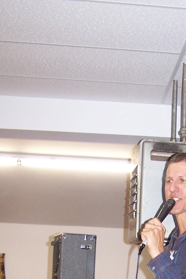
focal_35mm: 88
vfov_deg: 22.0
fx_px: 682
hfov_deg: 15.3
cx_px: 167
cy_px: 295
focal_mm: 6.3
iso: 140
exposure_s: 1/60
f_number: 2.8
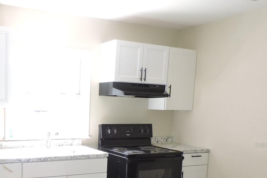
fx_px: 304
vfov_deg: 31.7
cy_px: 145
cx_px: 62
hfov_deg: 45.5
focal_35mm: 41
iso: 360
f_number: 3
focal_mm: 4.3
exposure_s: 1/40
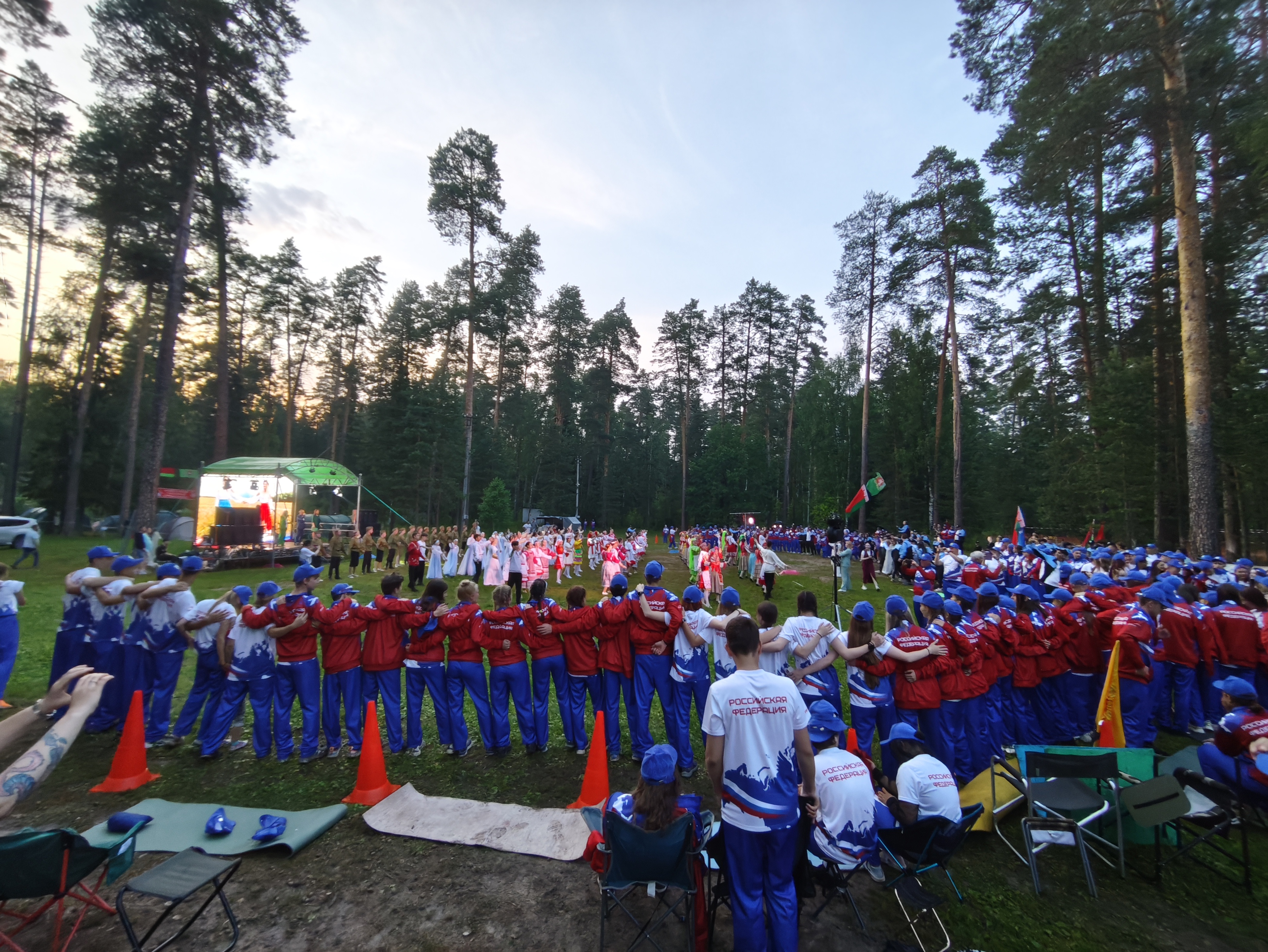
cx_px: 634
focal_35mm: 16
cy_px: 476
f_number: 2.2
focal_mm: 1.65
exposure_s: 1/100
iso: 400
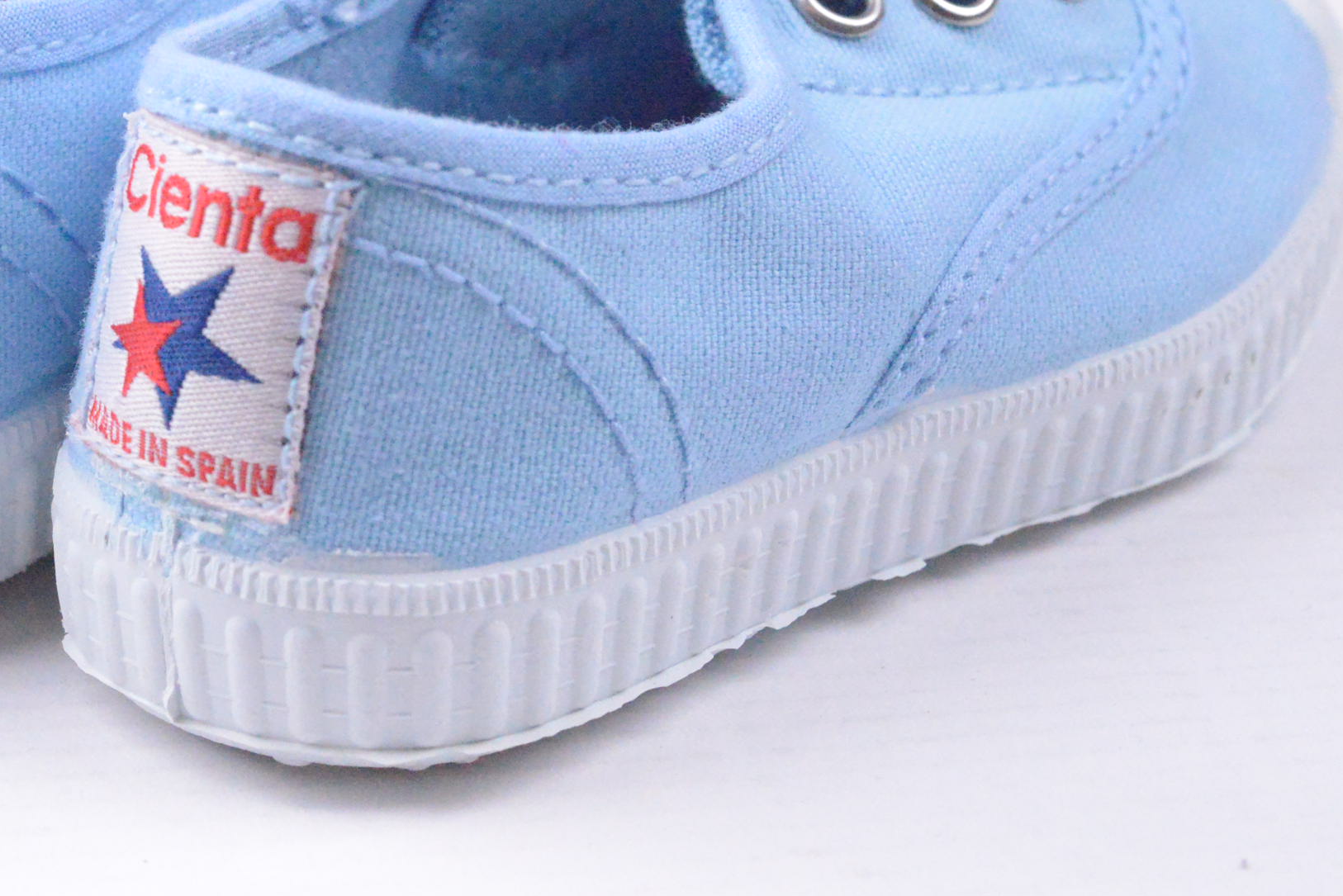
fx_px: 4142
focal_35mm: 111
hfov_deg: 18.2
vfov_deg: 12.3
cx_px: 211
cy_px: 235
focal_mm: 60
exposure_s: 1/4000
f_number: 11
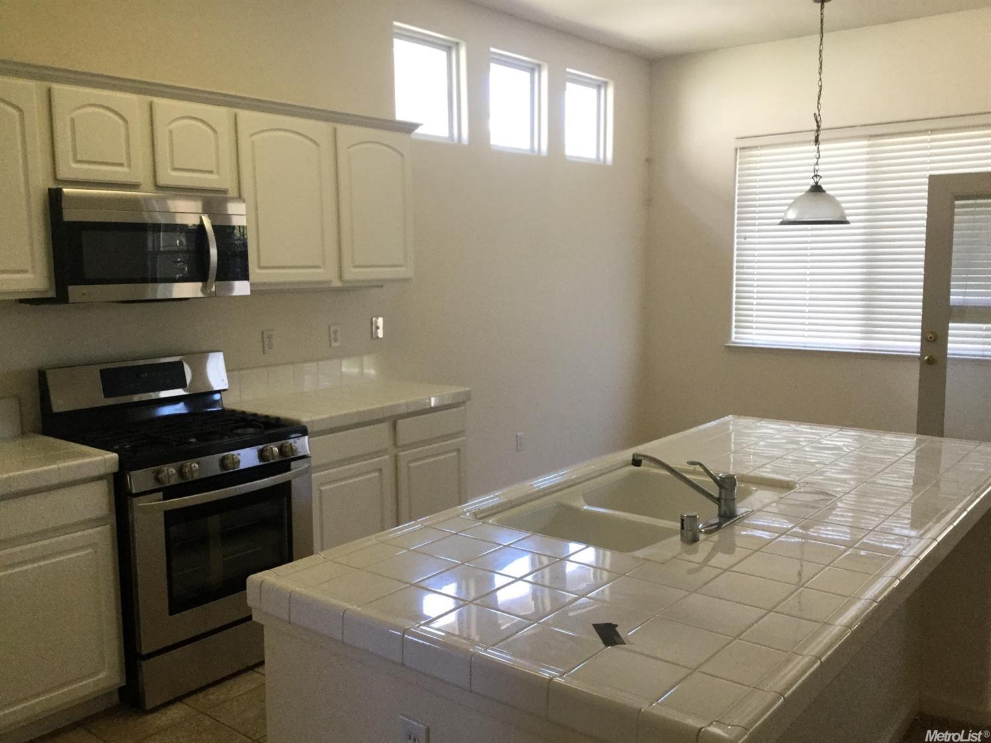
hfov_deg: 58.4
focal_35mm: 31
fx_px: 887
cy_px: 372
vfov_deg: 45.4
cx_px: 496
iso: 40
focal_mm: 3.3
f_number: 2.4
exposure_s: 1/30
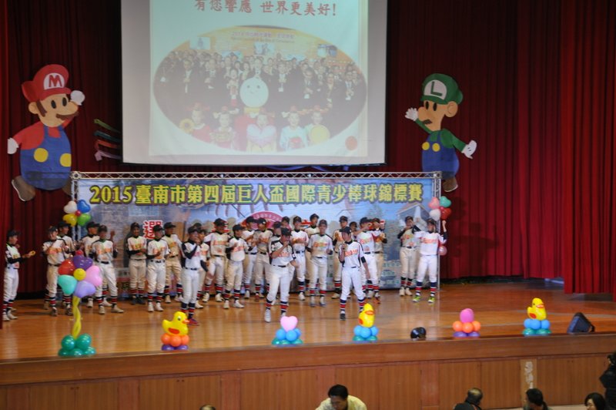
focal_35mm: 78
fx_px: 1334
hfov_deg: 26.0
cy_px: 205
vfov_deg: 17.5
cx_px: 308
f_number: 5
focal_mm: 52
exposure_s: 1/25
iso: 400
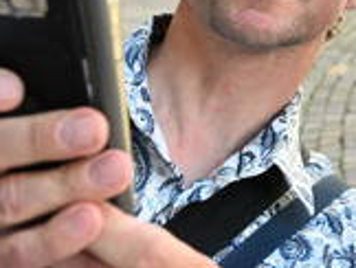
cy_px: 72
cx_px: 420
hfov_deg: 19.0
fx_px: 1009
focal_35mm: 98
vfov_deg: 15.1
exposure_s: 1/500
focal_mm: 24
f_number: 4.5
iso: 1250
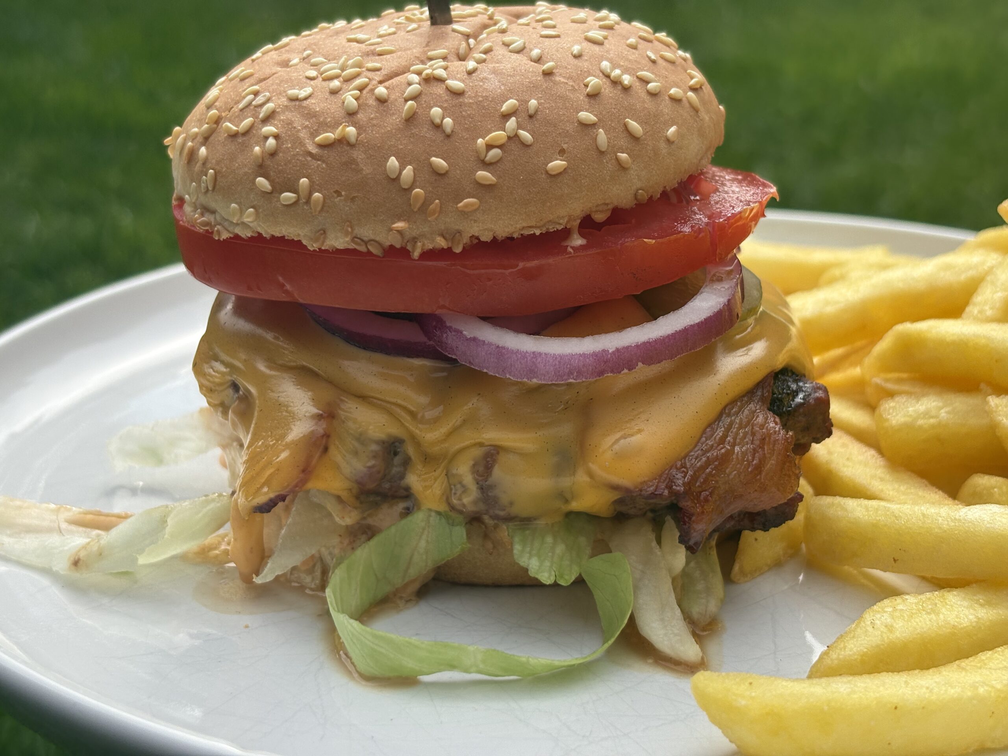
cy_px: 378
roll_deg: +0.0
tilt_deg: -23.3
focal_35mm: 52
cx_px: 504
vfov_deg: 28.0
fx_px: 1514
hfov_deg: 36.8
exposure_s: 1/2075
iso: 32
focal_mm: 5.96
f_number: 1.6
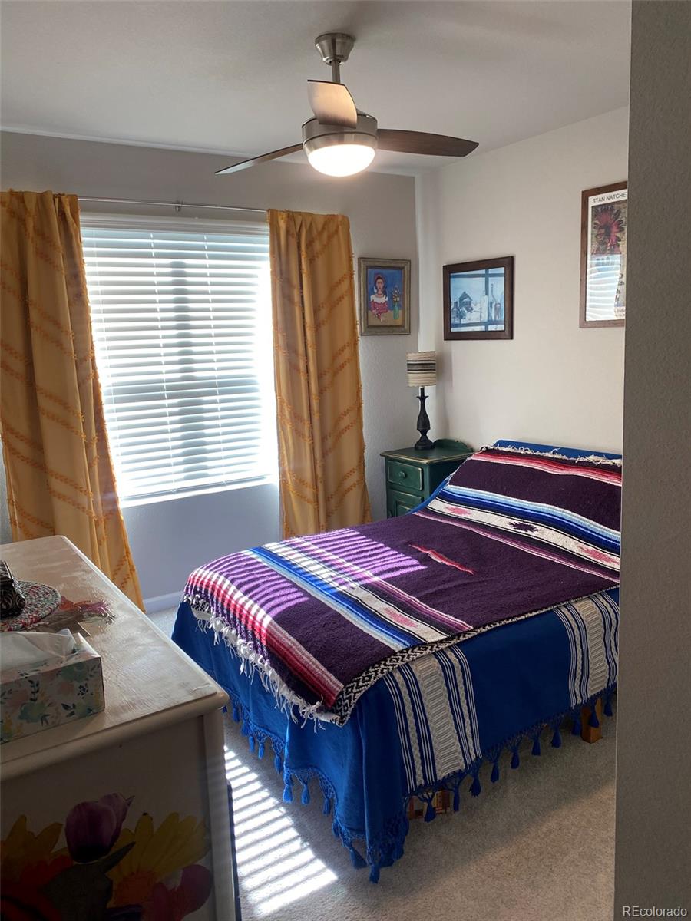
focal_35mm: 26
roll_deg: +2.7
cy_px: 460
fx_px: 692
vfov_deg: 67.3
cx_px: 346
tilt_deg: -9.0
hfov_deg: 53.1
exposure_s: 1/120
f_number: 1.8
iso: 80
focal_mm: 4.25
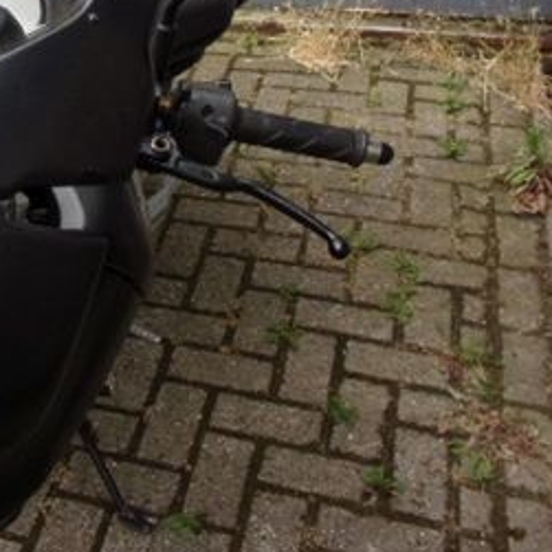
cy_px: 108
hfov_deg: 29.7
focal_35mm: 54
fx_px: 974
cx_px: 11
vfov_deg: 30.8
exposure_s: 1/45
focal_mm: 4.3
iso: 80
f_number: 3.3
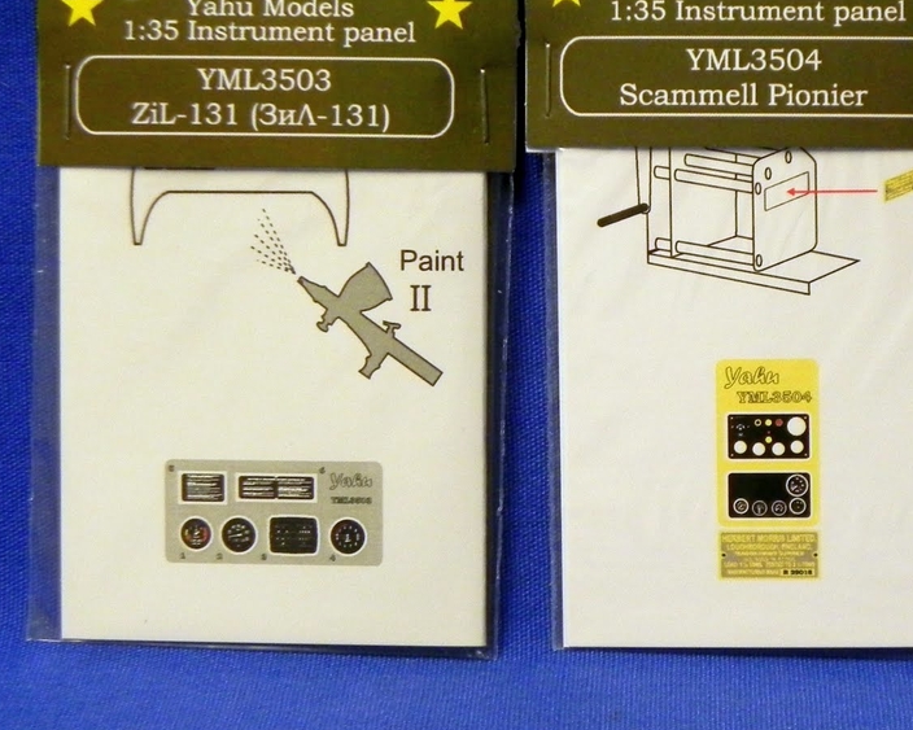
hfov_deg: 18.5
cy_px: 360
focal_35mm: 103
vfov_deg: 14.9
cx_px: 733
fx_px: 2783
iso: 400
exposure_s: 1/56.4
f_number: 3.5
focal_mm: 10.3
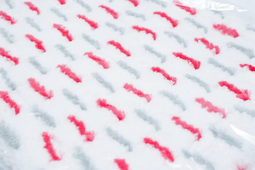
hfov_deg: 38.2
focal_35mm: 52
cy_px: 85
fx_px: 368
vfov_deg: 26.0
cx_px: 128
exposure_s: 1/160
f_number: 9
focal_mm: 35
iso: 2500
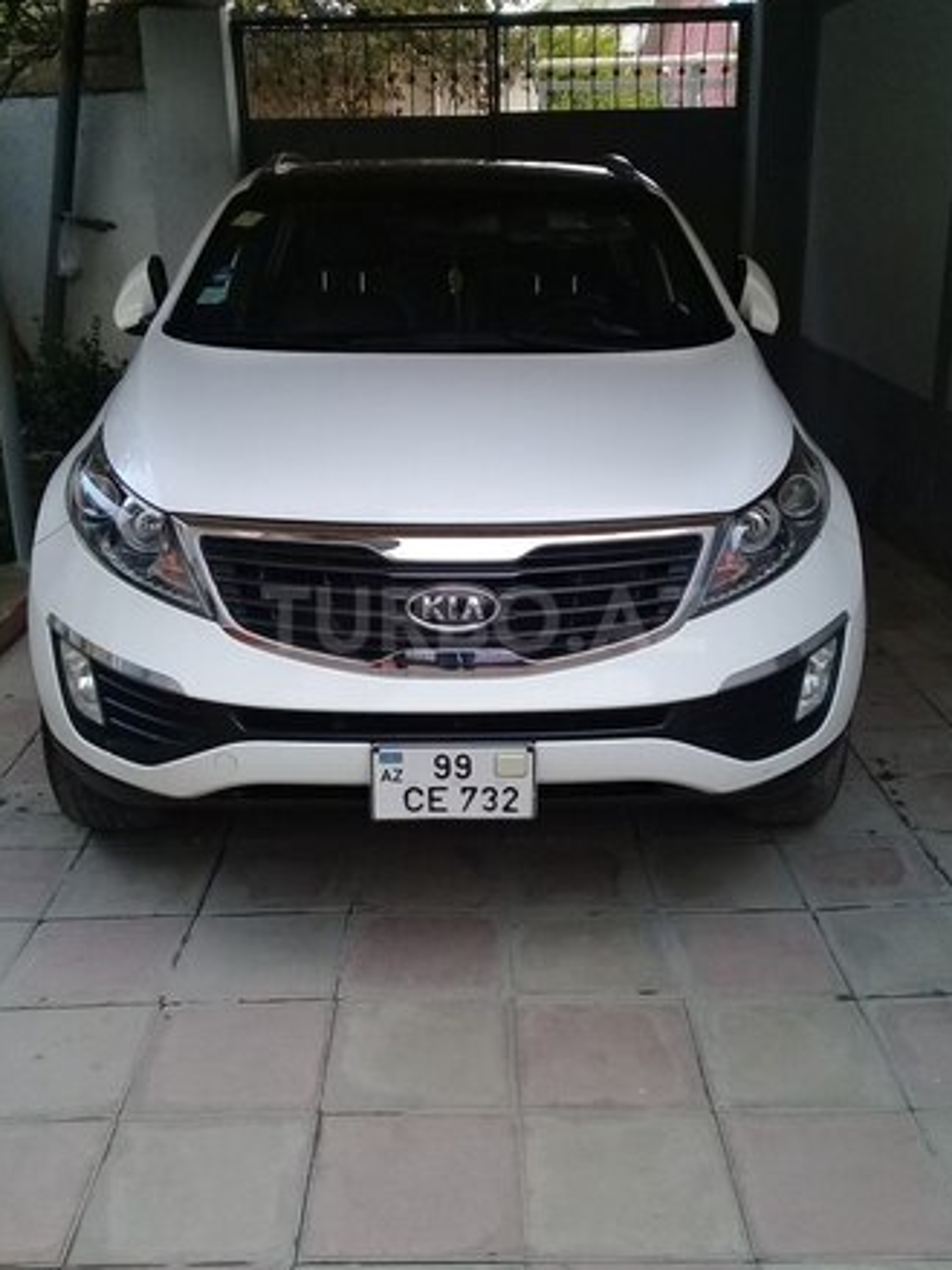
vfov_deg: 52.6
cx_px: 483
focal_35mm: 35
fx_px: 1284
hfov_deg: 40.7
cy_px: 619
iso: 50
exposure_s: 1/120
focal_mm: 3.3
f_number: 2.2
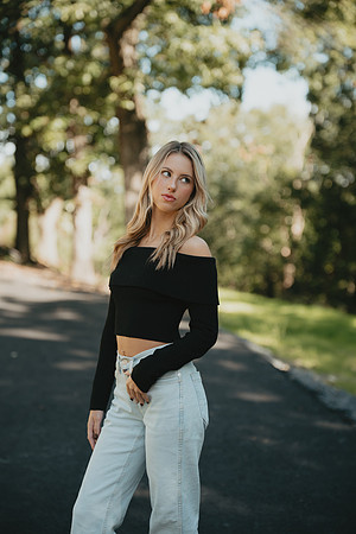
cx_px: 178
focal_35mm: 63
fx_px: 934
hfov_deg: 21.6
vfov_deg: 31.9
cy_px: 267
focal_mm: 63
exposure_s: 1/500
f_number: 2
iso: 100
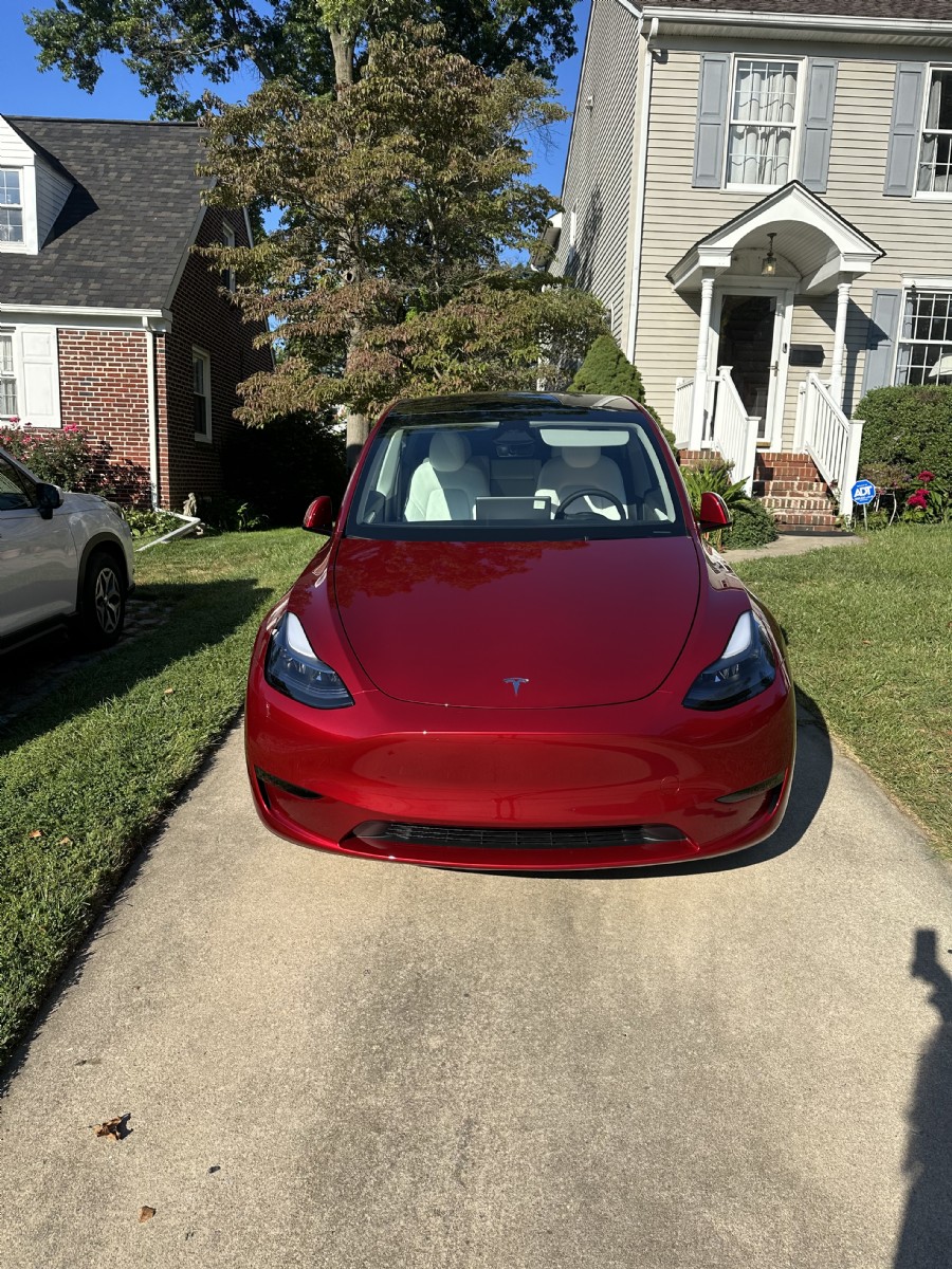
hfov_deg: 56.8
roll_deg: -2.0
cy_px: 634
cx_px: 476
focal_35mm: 24
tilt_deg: -10.0
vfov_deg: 71.6
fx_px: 880
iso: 80
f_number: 1.78
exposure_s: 1/3356
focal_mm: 6.86
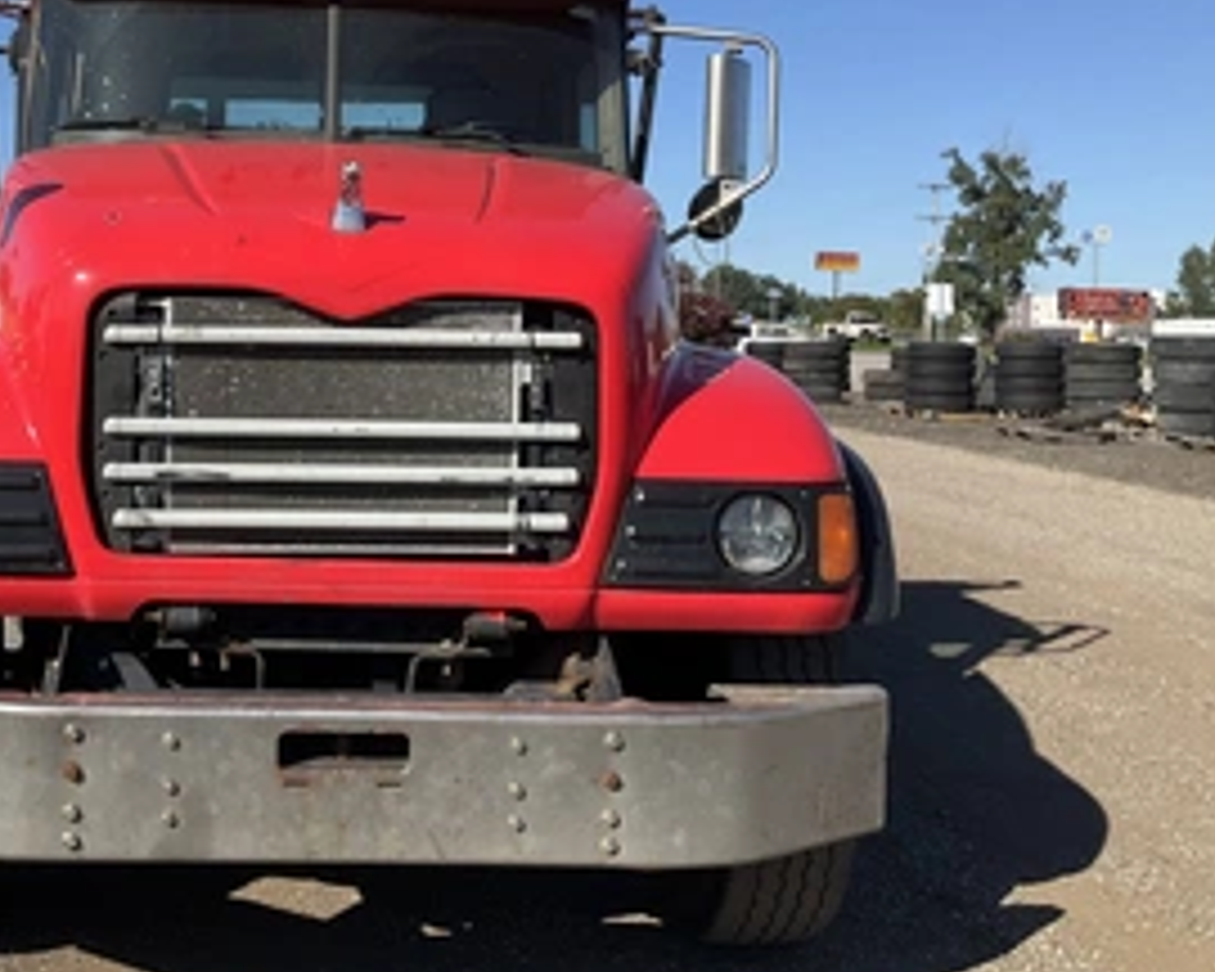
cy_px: 342
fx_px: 1510
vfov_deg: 35.4
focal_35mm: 42
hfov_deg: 43.0
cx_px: 374
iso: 25
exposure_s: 1/1675
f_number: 1.8
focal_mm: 3
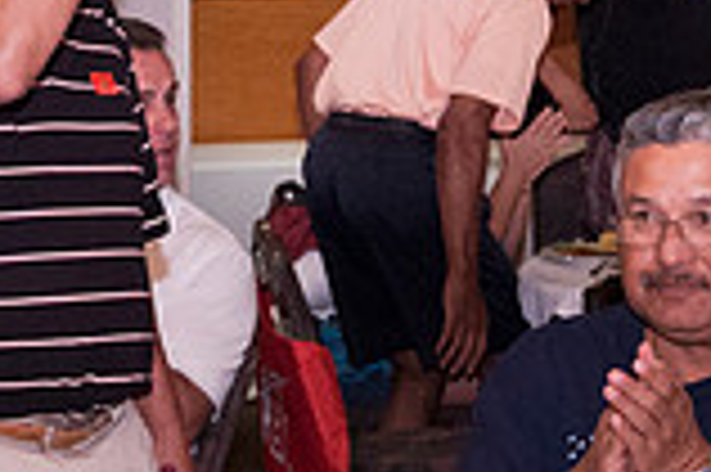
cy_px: 187
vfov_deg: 7.8
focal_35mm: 176
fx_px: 3472
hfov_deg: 11.5
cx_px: -117
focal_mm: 32
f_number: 5
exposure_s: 1/100
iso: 1250
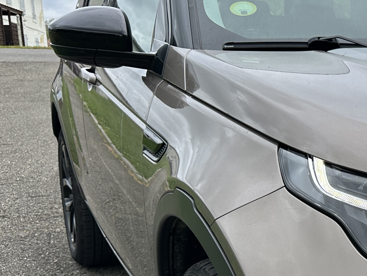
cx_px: 490
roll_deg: -0.4
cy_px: 248
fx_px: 732
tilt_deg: -13.4
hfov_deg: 24.3
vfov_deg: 20.9
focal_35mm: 69
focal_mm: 6.86
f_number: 1.78
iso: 80
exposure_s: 1/2110
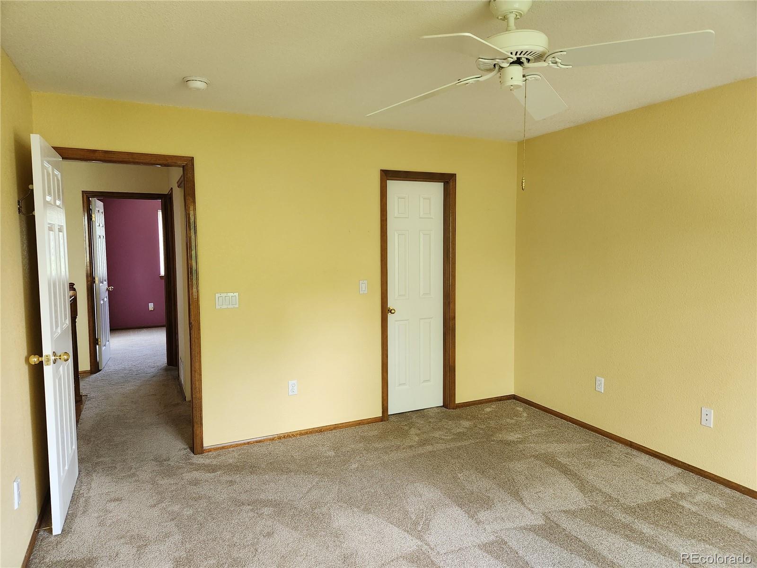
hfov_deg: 73.9
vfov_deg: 58.9
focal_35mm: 23
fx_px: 503
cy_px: 284
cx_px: 378
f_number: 1.8
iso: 500
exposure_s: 1/120
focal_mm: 5.4
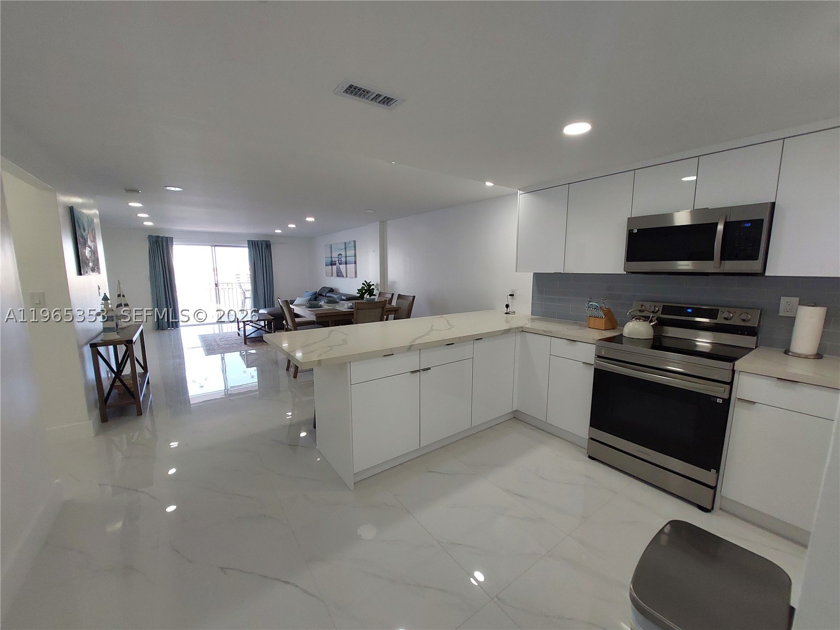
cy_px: 315
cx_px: 420
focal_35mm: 13
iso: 80
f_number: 2.2
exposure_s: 1/120
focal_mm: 1.74
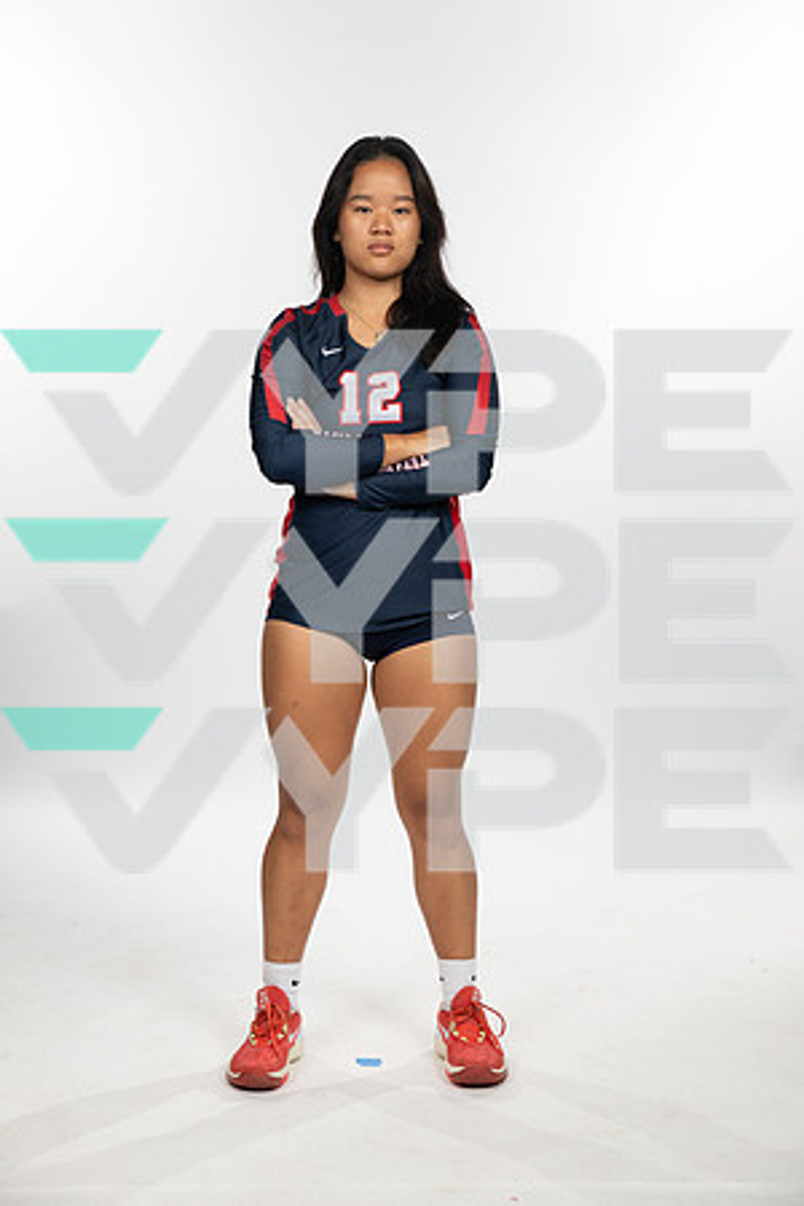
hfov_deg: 23.4
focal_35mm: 58
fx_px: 1943
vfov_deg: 34.5
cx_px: 402
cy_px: 603
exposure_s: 1/250
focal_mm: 58
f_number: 5.6
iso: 200
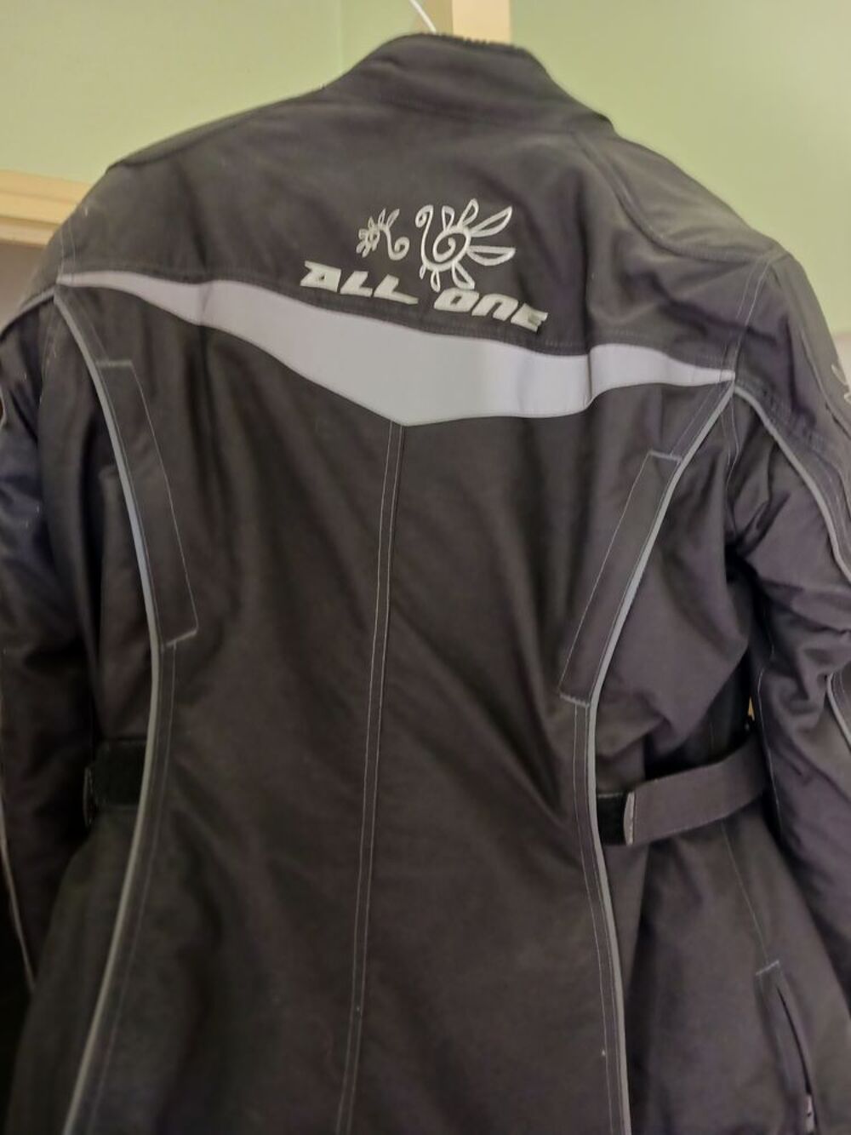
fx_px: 885
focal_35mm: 27
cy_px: 568
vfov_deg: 65.3
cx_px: 426
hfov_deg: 51.4
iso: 500
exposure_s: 1/25
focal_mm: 4
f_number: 1.8
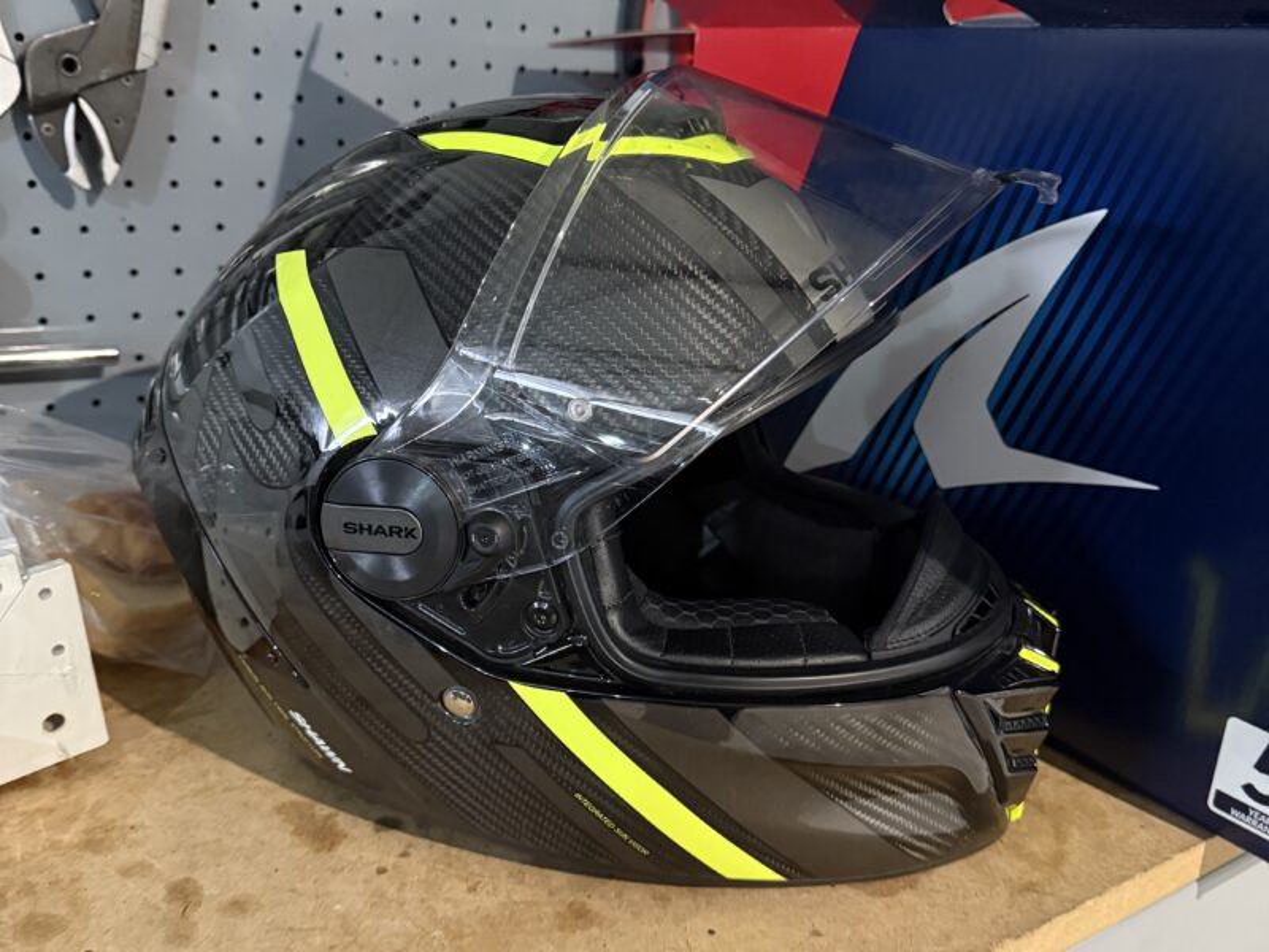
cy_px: 476
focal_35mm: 24
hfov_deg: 71.6
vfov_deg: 56.8
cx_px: 634
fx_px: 880
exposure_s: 1/33
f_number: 1.78
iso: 1000
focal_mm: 6.76
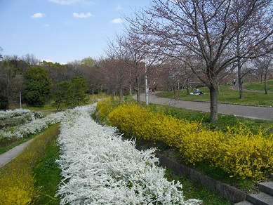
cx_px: 136
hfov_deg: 56.8
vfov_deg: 44.2
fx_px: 252
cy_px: 102
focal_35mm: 32
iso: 100
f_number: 5.5
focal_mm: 5.7
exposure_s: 1/320
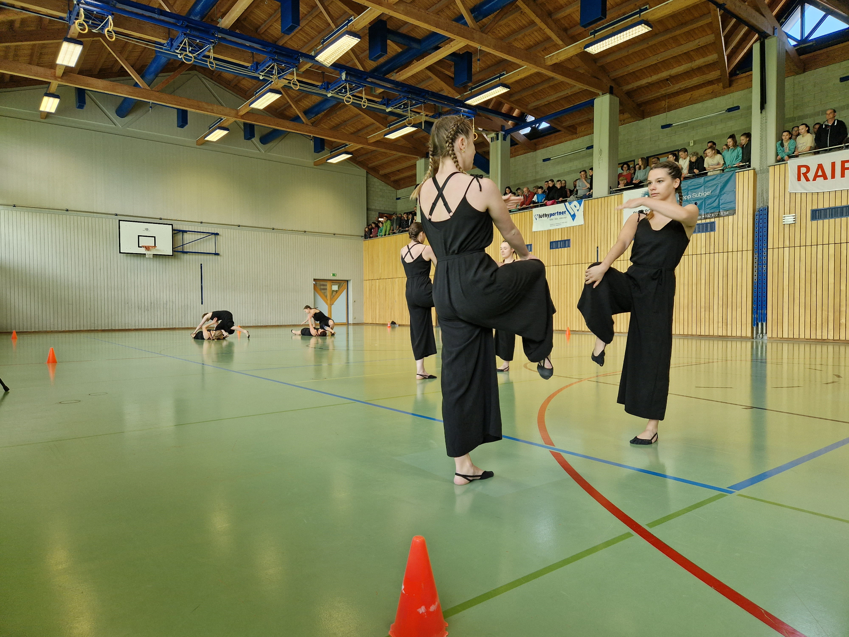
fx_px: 564
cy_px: 318
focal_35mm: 23
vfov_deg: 58.9
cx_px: 424
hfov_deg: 73.9
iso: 64
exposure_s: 1/100
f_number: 1.8
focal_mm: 5.4
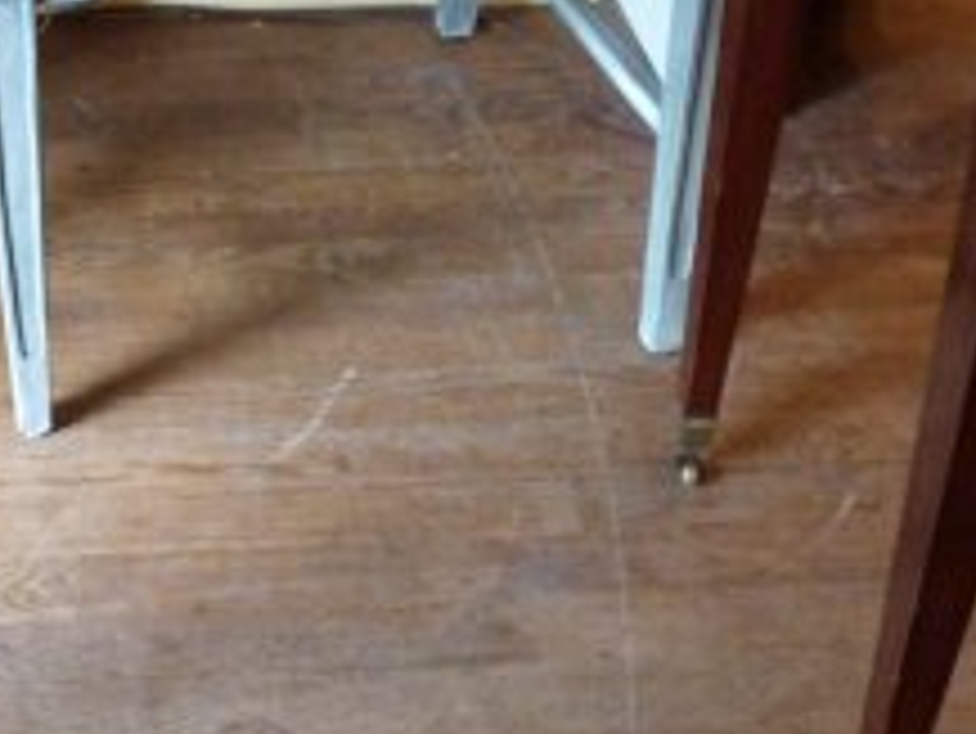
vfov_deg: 21.0
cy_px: 104
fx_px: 1947
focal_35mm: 69
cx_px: 207
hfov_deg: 27.6
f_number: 3.3
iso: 400
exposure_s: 1/13
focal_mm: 4.1
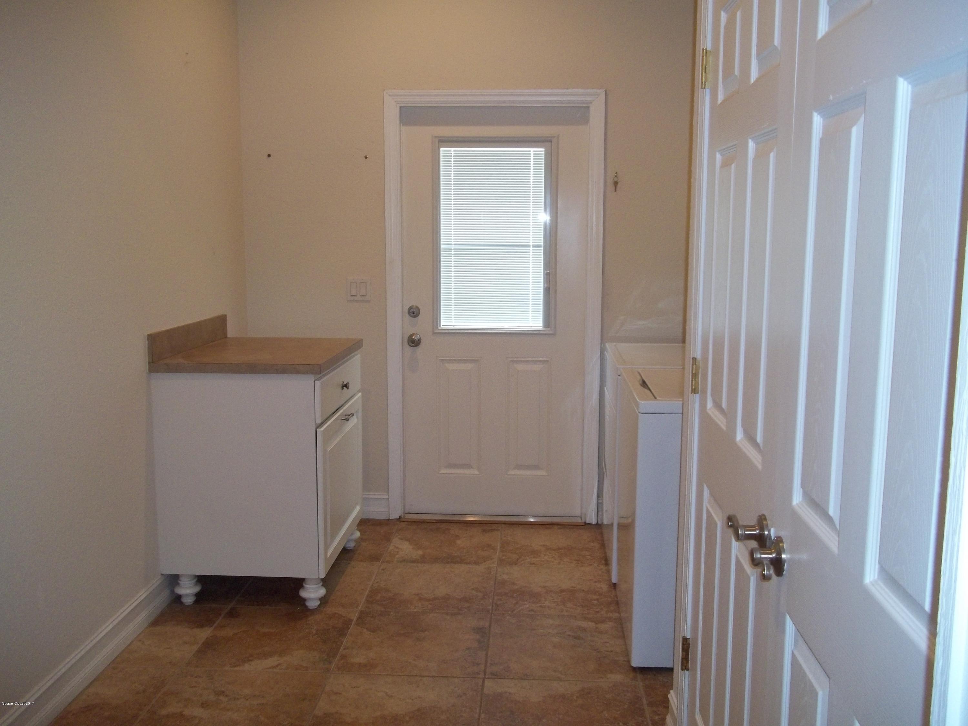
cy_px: 363
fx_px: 895
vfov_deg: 44.2
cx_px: 484
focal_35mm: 32
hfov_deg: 56.8
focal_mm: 5.7
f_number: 2.9
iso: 160
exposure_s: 1/30
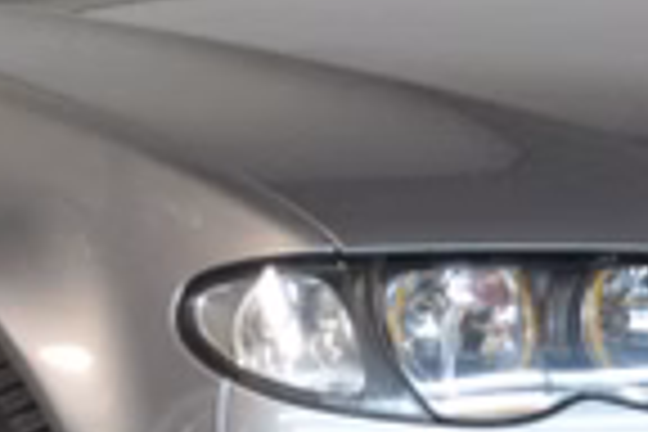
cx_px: 387
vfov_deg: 2.2
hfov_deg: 3.3
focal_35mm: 624
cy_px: 315
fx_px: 11227
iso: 1800
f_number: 5.3
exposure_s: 1/60
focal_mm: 75
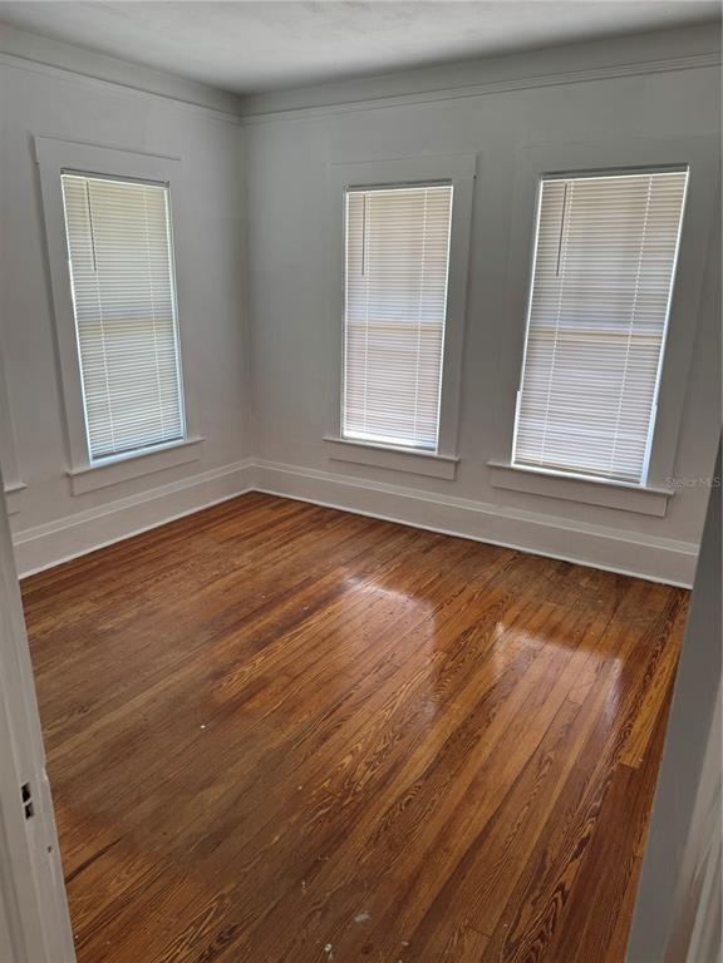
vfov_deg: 71.6
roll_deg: -0.7
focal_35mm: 24
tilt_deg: -17.3
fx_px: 668
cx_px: 362
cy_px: 482
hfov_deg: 56.8
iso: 100
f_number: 1.78
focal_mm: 6.76
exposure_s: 1/121
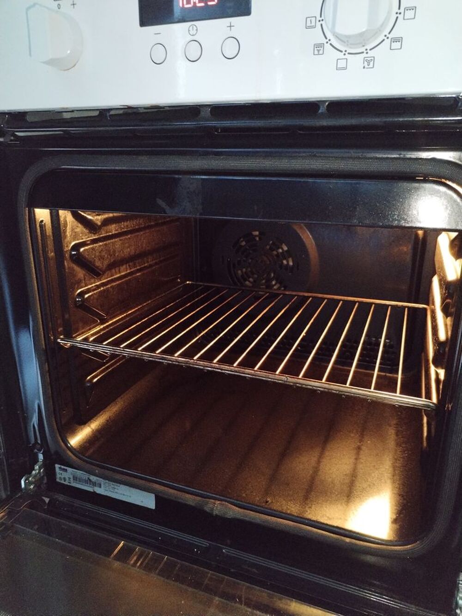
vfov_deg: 61.7
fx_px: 516
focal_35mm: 29
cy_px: 308
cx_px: 231
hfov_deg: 48.2
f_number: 1.8
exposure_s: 1/50
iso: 4177
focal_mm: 4.75
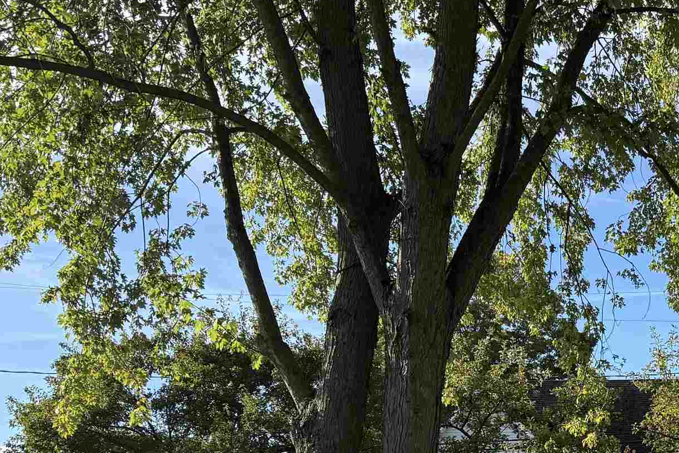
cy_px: 457
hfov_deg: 29.3
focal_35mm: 63
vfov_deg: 20.8
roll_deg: -0.1
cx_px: 714
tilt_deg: +8.8
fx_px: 1188
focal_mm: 6.76
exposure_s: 1/1901
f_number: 1.78
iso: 100
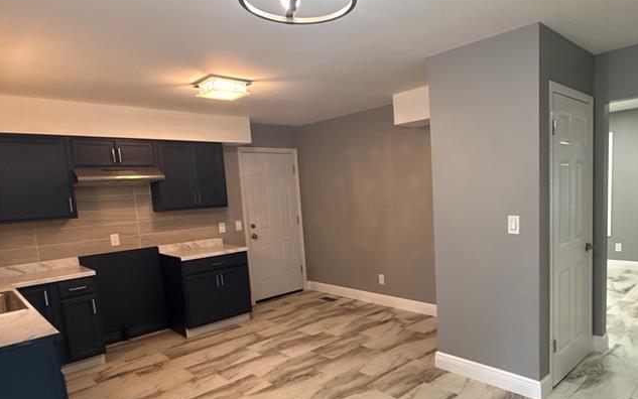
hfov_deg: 74.3
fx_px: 417
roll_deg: +3.1
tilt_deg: -6.1
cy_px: 243
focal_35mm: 24
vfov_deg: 50.7
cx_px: 367
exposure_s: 1/60
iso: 200
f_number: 2.2
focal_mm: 2.22
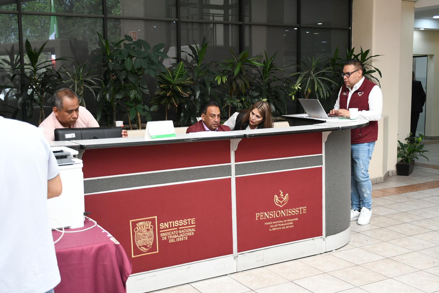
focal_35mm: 42
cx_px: 208
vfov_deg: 31.9
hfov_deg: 46.4
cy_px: 139
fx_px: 512
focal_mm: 26
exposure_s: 1/100
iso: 640
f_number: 3.8
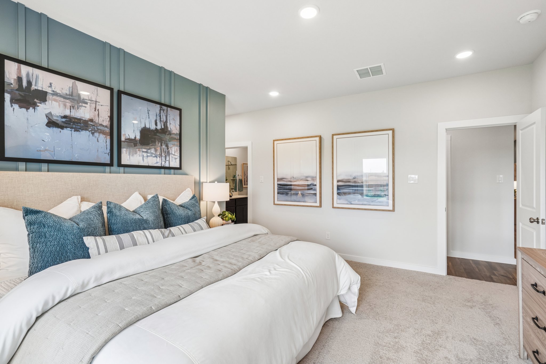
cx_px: 273
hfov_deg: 96.7
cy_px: 182
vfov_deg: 73.7
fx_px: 243
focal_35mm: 16
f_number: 8
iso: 320
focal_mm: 16
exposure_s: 1/30
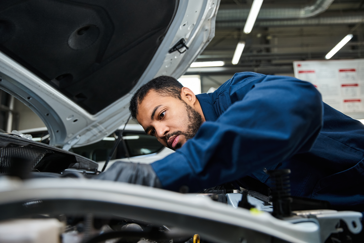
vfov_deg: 46.4
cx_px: 182
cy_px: 122
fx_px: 283
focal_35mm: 28
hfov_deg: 65.5
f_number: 2.8
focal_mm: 28
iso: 1000
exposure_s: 1/400
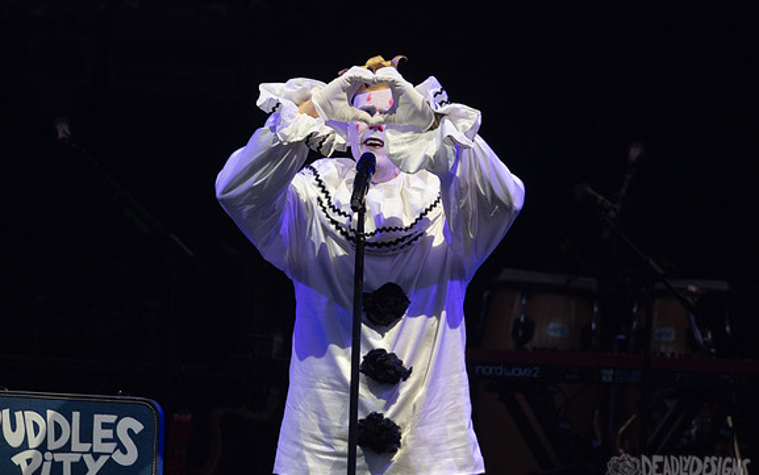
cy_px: 155
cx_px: 522
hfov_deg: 2.5
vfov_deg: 1.6
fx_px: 17463
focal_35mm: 844
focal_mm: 600
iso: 1000
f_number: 6.3
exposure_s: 1/500
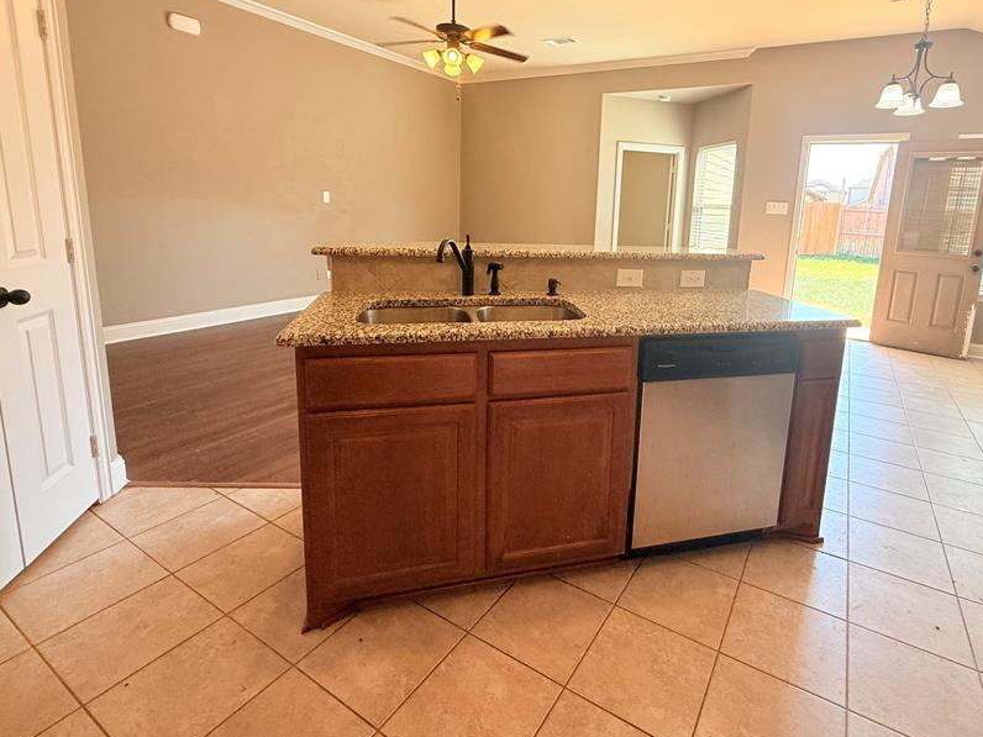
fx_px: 511
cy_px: 290
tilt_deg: -10.2
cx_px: 573
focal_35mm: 18
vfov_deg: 70.8
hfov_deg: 87.0
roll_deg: -2.7
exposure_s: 1/100
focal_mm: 2.22
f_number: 2.2
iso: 125
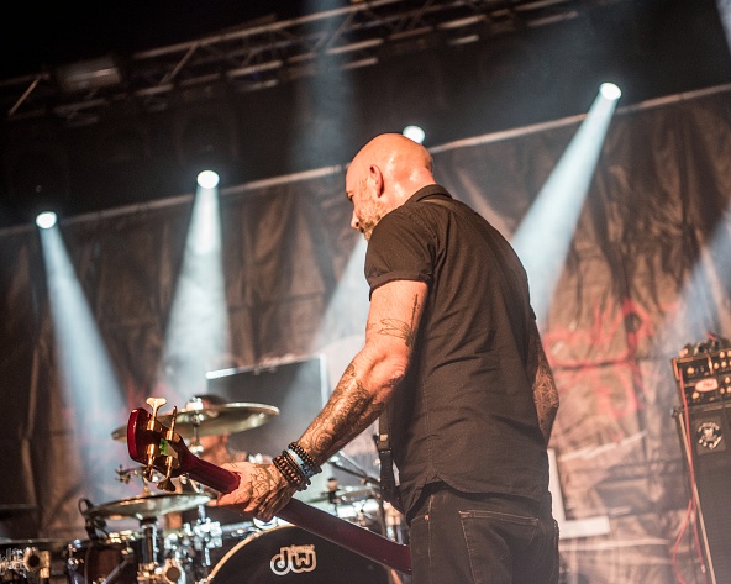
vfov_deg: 23.8
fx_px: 1384
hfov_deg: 29.5
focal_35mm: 64
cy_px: 290
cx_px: 435
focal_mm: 56
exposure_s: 1/200
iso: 1250
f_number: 2.8
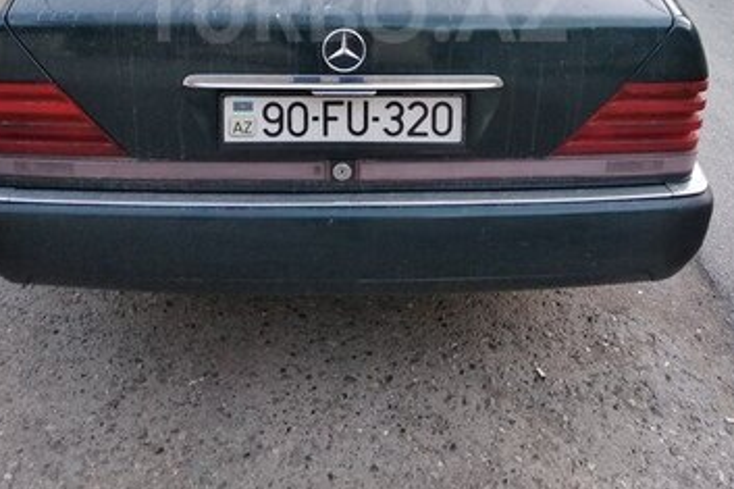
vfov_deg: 32.5
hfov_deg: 50.7
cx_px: 353
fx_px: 774
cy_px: 10
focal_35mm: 38
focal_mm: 3.81
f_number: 2.2
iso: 400
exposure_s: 1/33
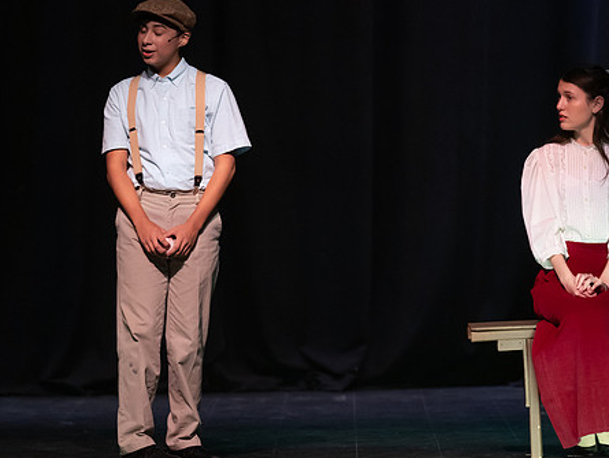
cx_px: 494
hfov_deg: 5.5
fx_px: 6377
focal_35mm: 362
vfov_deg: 4.1
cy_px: 187
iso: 3200
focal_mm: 195
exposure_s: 1/320
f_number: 2.8
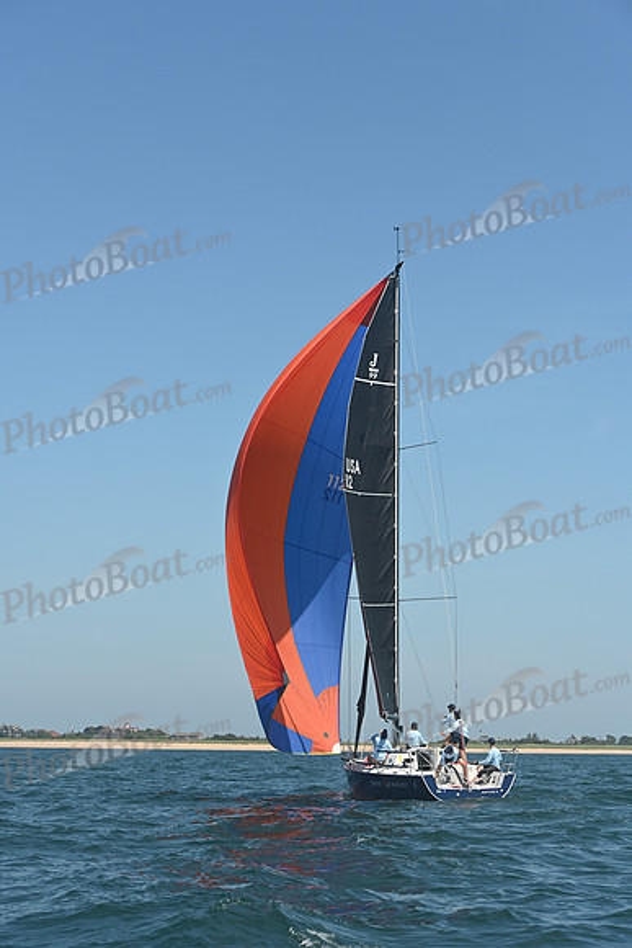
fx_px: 2158
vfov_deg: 24.8
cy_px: 474
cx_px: 316
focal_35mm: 82
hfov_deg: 16.7
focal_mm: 82
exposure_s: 1/1000
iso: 320
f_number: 8
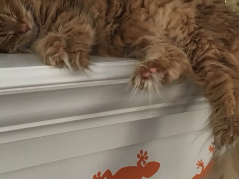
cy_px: 33
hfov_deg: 27.8
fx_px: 483
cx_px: 128
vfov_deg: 20.7
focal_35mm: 70
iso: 200
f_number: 2.2
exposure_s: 1/30
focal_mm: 4.15
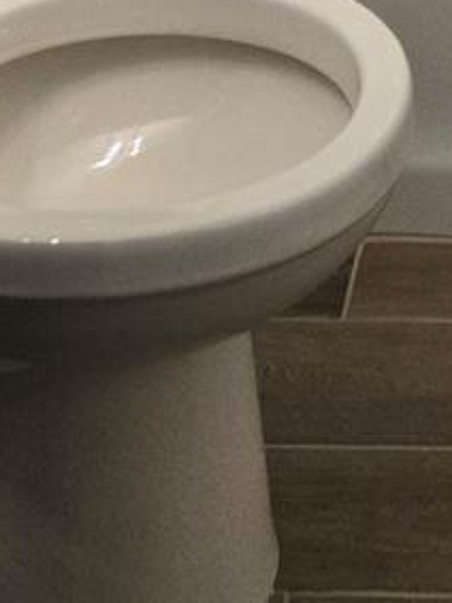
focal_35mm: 125
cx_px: 676
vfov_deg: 11.7
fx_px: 2178
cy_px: -999
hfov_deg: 11.4
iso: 200
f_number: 1.8
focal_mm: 5.4
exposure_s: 1/120
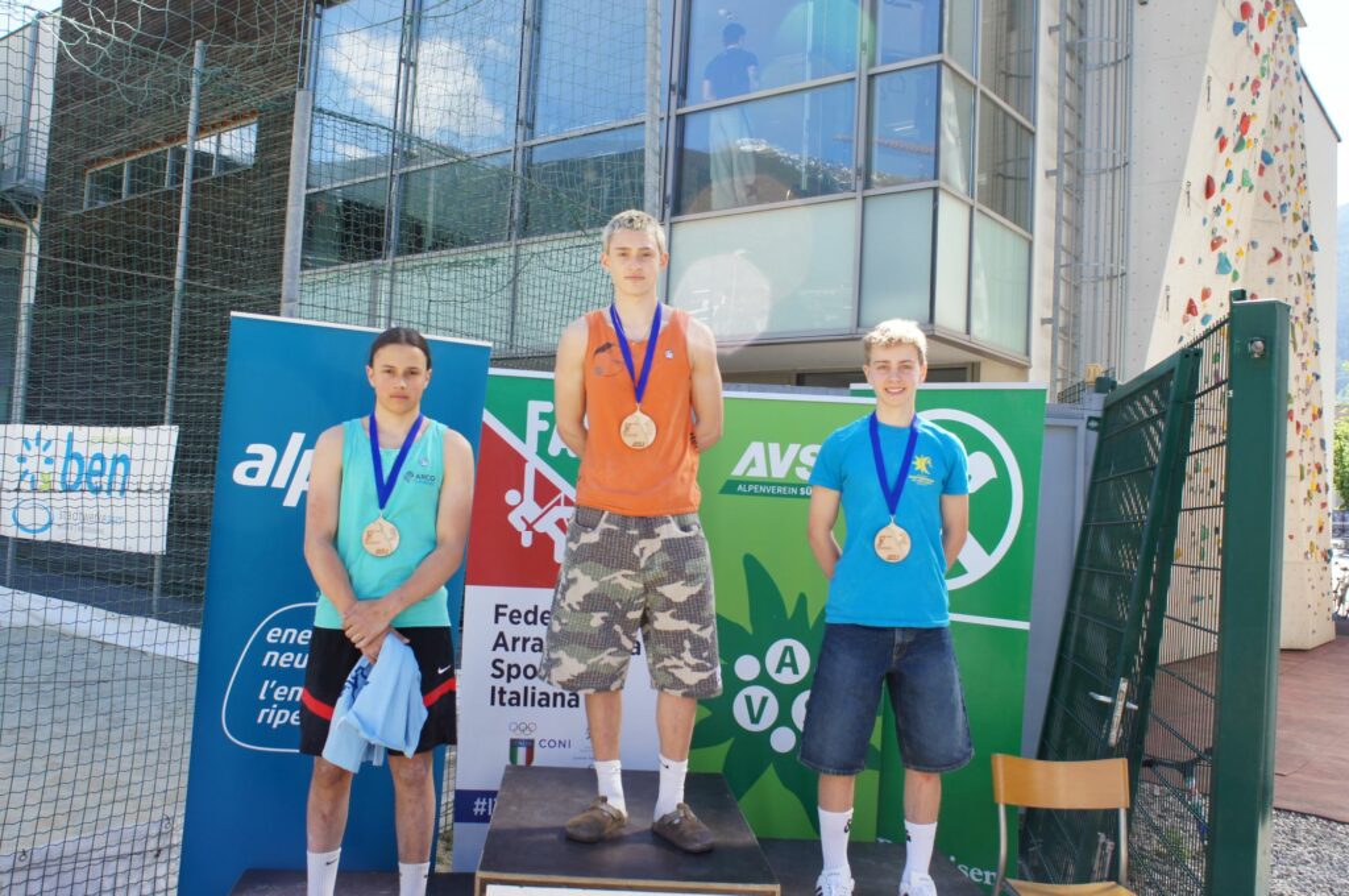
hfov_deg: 62.0
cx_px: 674
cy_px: 448
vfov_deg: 43.5
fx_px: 1123
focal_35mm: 30
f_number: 7.1
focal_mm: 20
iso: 100
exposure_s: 1/80
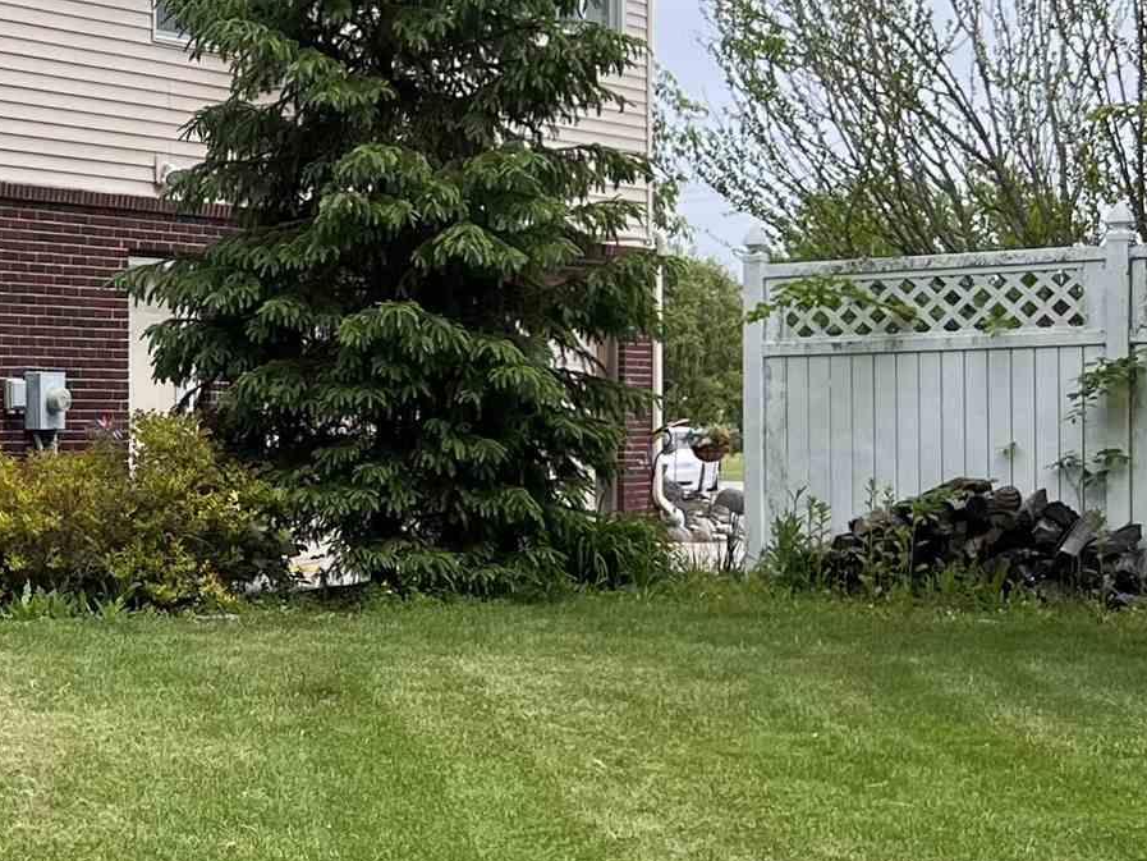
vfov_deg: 16.6
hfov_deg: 19.7
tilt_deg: -1.4
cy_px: 551
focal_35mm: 89
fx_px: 2949
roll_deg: +1.4
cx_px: -458
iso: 50
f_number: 1.5
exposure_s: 1/2632
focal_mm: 5.7
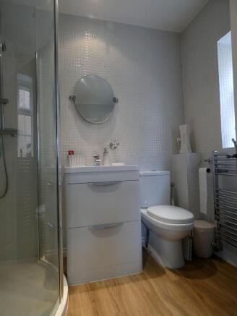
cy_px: 158
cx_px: 118
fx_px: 182
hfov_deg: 66.0
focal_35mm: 20
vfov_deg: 81.7
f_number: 2.8
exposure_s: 1/60
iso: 160
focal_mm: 3.6
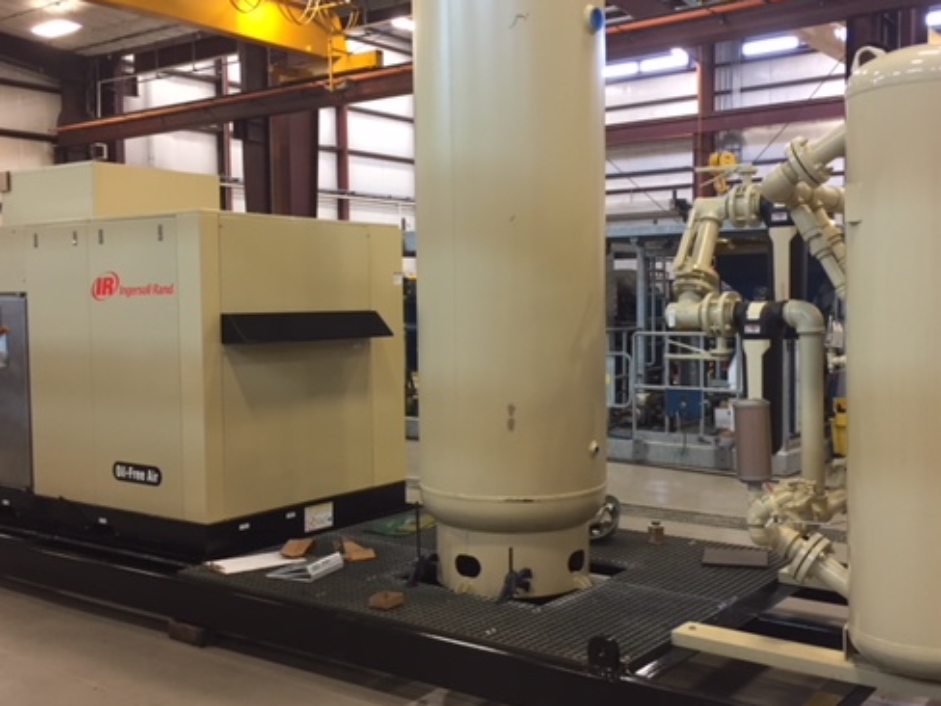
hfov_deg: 49.0
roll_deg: -0.2
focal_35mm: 38
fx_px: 1033
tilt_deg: -3.8
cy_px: 353
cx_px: 478
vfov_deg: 37.7
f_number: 2.2
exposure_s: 1/30
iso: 100
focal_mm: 4.15
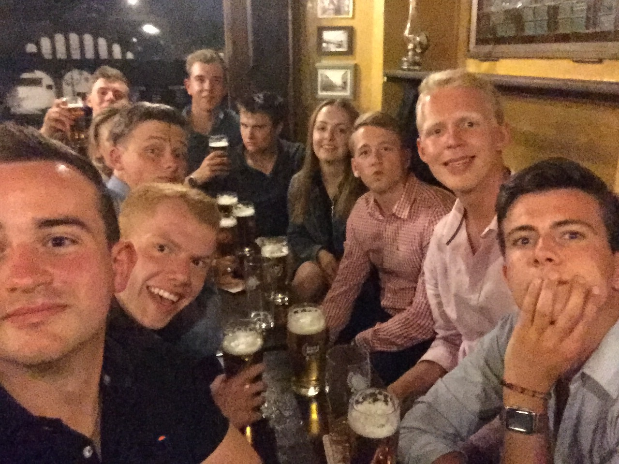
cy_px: 232
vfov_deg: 45.4
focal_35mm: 31
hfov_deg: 58.4
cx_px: 310
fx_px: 554
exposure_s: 1/17
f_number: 2.2
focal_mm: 2.65
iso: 2000
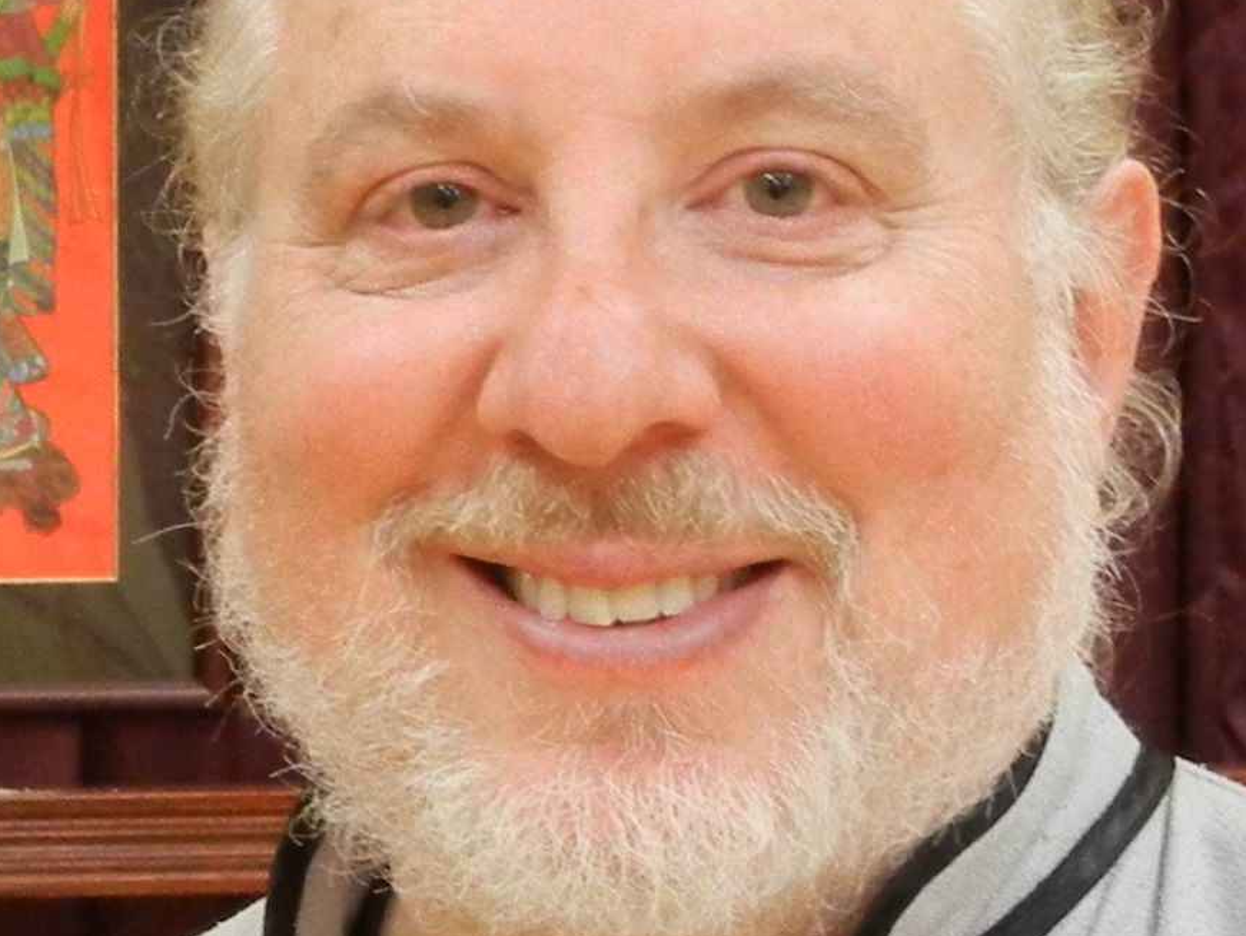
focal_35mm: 116
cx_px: -54
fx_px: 4177
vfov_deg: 12.8
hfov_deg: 16.5
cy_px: 527
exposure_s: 1/14.5
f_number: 3.7
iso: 400
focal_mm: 7.1
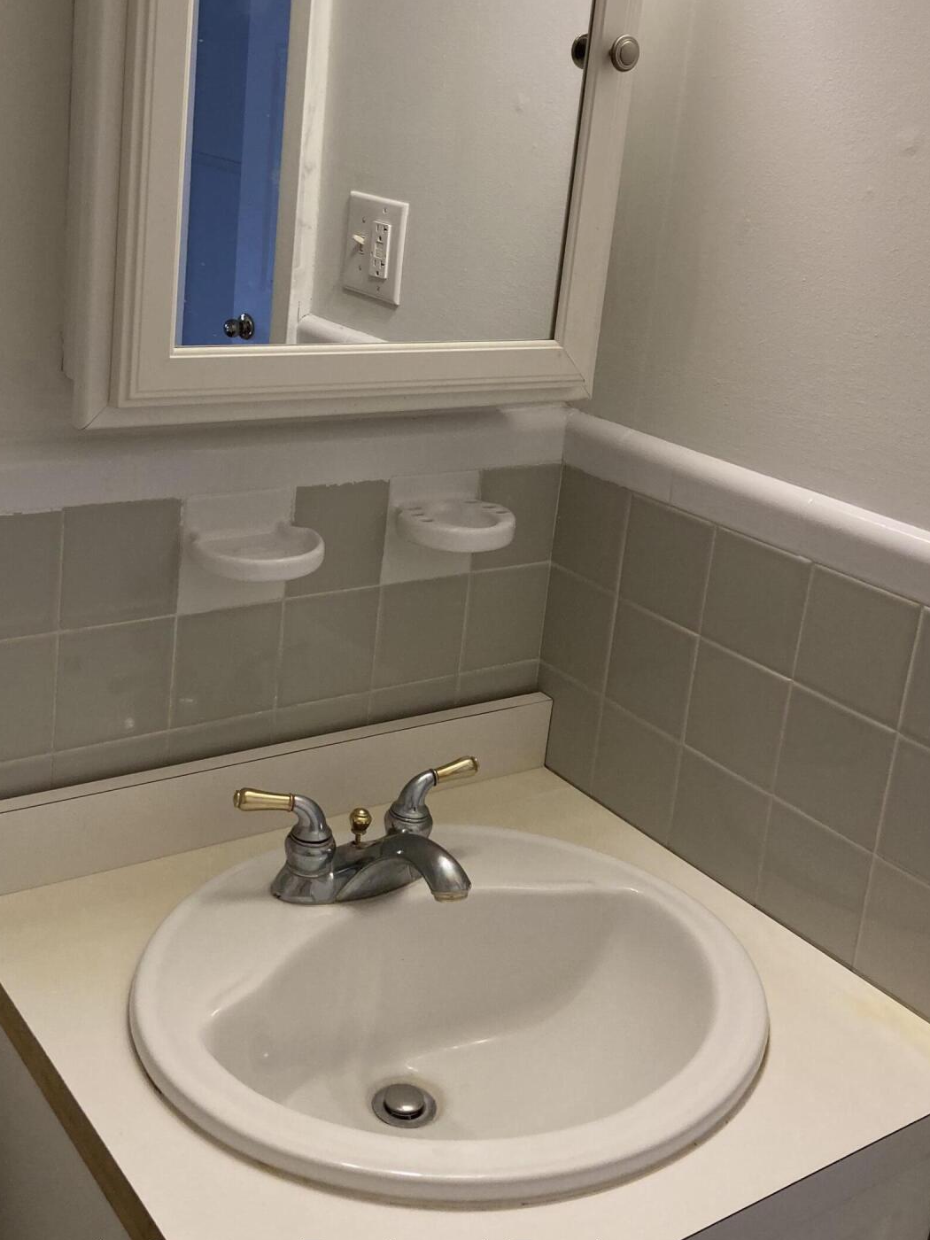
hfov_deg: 35.9
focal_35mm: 40
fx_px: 1433
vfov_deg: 46.3
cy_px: 457
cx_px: 388
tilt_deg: -12.8
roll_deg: -5.7
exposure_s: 1/60
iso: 64
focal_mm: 3.99
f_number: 1.8
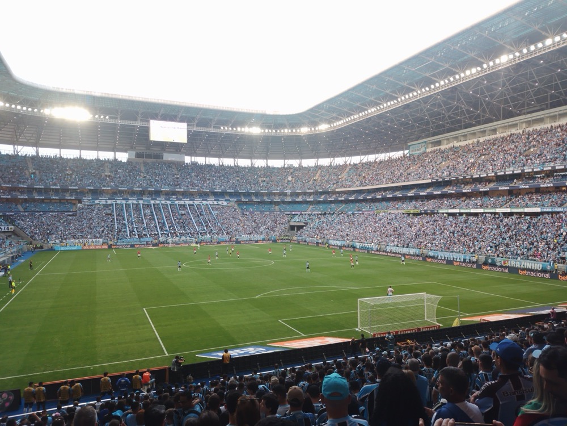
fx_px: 573
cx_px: 284
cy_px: 213
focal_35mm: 35
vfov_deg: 40.7
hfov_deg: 52.6
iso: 64
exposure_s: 1/100
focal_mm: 3.94
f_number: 2.4
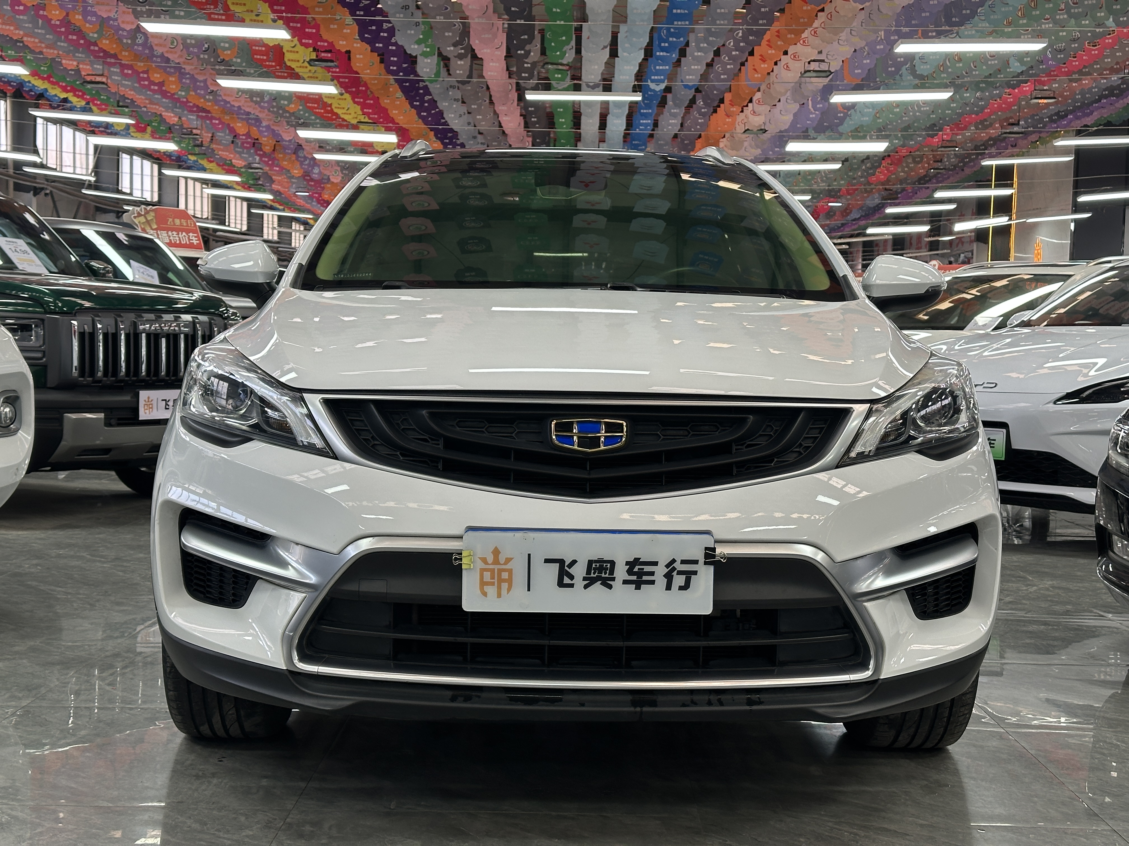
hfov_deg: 39.7
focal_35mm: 48
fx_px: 1566
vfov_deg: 30.3
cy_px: 423
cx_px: 564
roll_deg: -1.0
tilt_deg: -3.3
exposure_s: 1/121
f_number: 1.78
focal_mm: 6.86
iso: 80
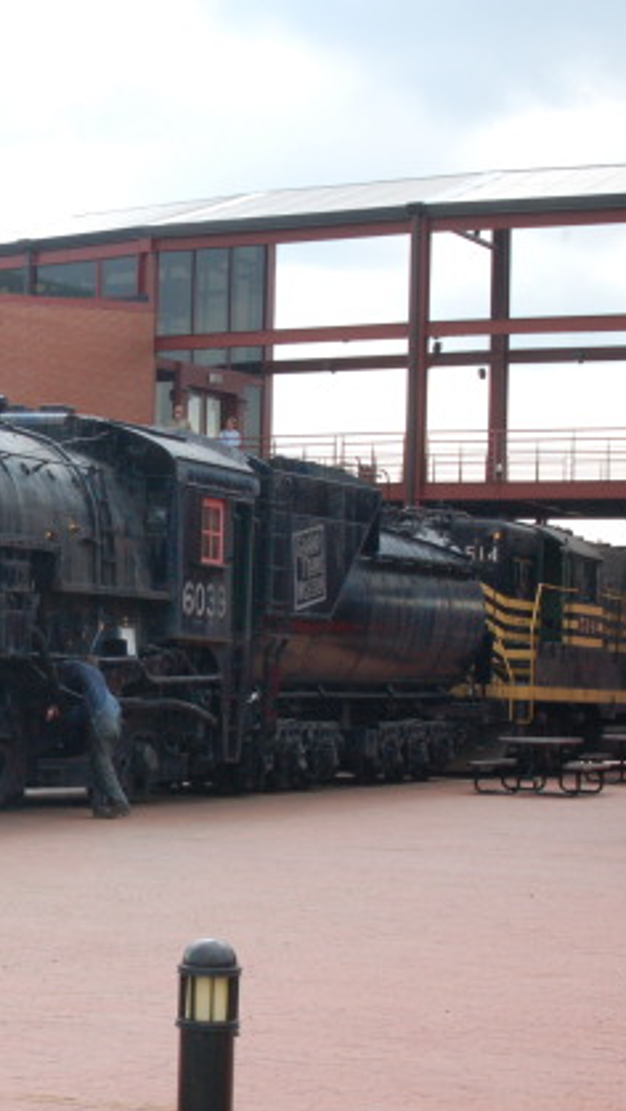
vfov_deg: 23.4
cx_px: -129
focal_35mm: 91
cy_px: 553
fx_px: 2683
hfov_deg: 13.0
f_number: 14
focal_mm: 38
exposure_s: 1/200
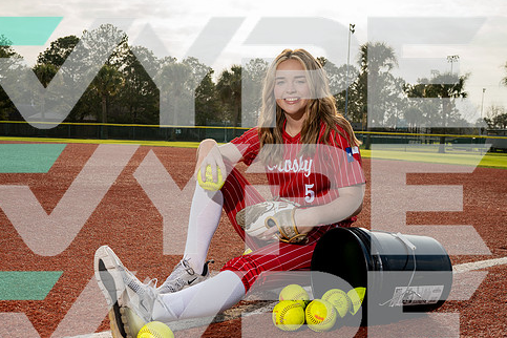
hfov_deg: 46.3
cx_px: 225
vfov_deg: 31.8
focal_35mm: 42
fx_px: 591
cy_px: 200
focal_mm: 35
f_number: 6.3
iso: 100
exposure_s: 1/250
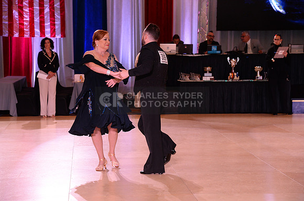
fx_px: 717
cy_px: 100
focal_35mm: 85
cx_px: 152
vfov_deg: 16.0
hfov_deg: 23.9
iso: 2500
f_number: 6.3
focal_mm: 85
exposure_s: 1/250
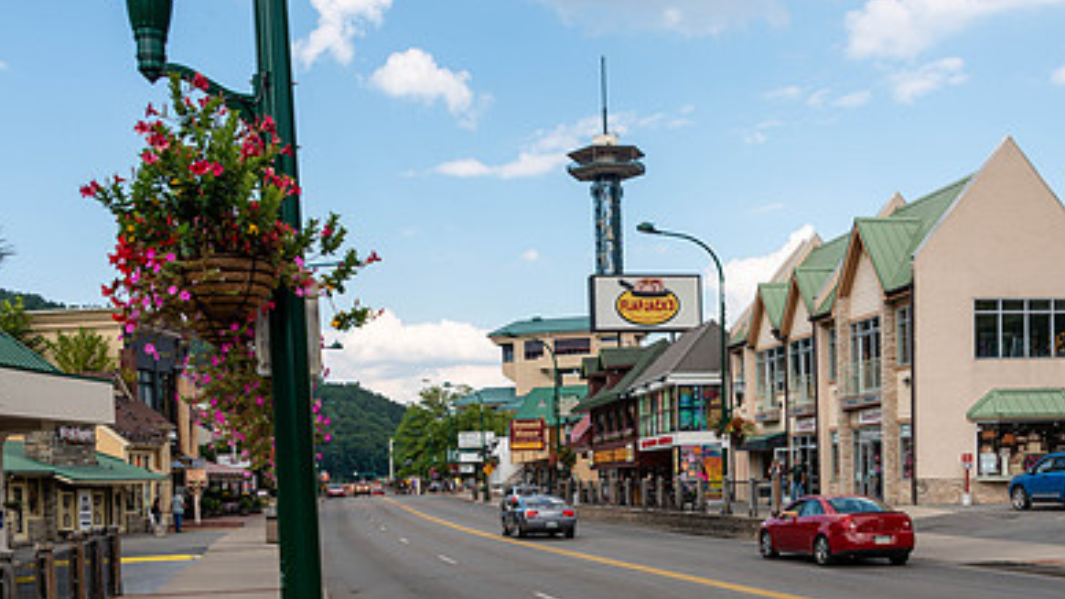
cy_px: 521
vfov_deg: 25.8
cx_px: 568
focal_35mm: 45
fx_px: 1270
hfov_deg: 45.5
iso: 100
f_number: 7.1
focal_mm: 28
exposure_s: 1/250
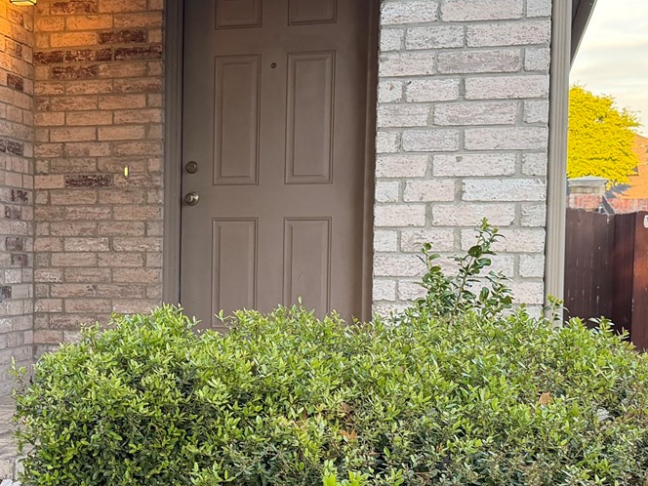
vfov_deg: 19.8
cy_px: 319
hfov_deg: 25.6
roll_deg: -0.4
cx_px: 75
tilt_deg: -3.4
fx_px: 1385
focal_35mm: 74
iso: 200
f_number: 1.78
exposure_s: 1/201
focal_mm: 6.76
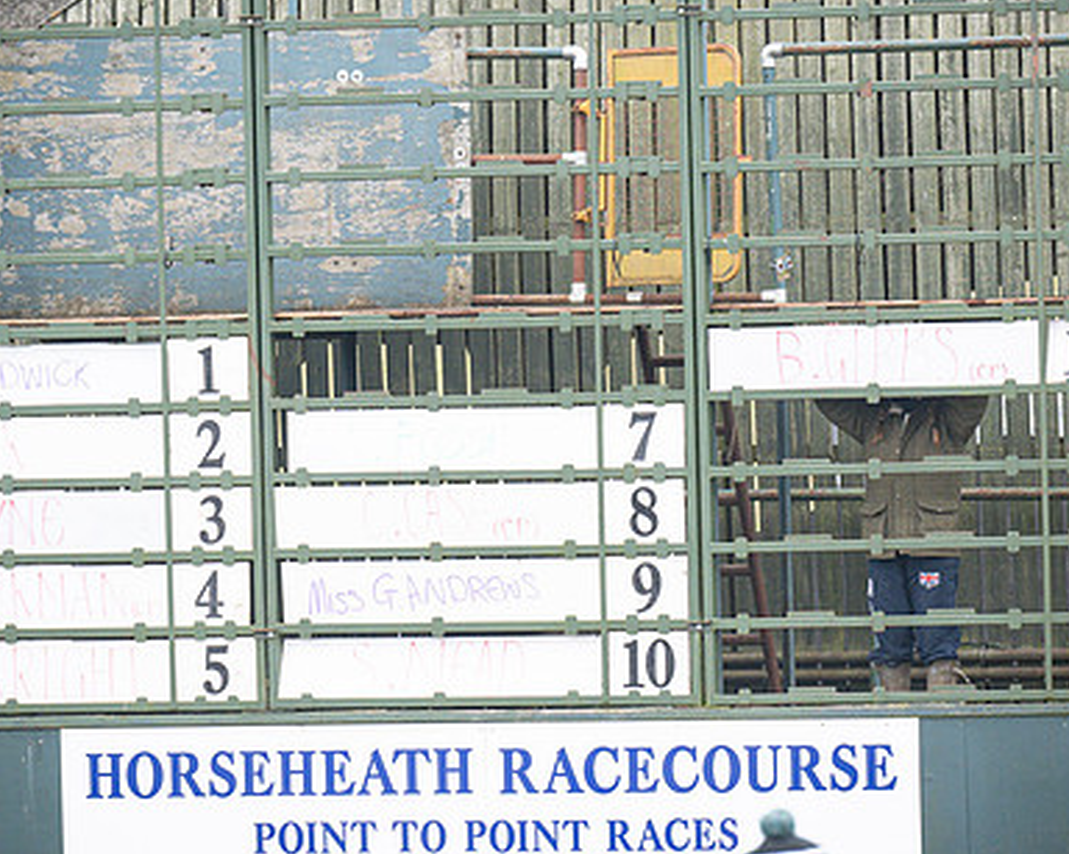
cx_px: 520
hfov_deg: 3.9
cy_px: 392
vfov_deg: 3.1
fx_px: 15689
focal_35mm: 496
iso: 400
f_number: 5.6
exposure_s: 1/320
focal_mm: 200
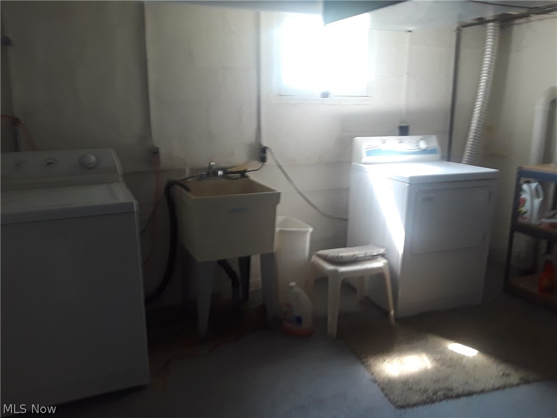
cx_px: 278
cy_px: 209
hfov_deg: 63.4
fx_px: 451
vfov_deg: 49.7
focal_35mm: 28
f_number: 1.9
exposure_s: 1/30
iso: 125
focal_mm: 2.9
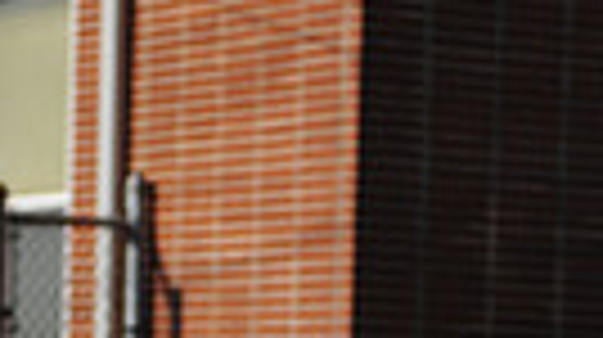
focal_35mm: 281
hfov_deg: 7.7
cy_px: 825
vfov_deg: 4.2
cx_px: 252
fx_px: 4488
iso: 400
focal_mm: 62
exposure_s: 1/8000
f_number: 2.8
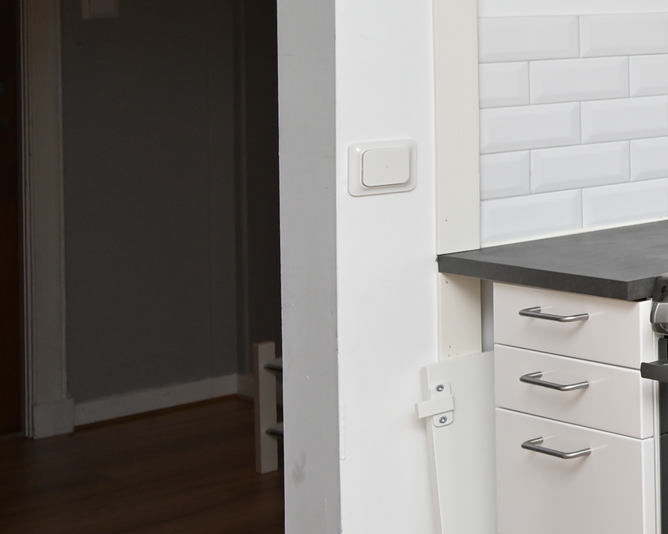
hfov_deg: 14.5
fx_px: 1344
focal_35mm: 68
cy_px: -26
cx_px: 1665
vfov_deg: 21.5
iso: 100
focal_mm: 14
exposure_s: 1/80
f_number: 4
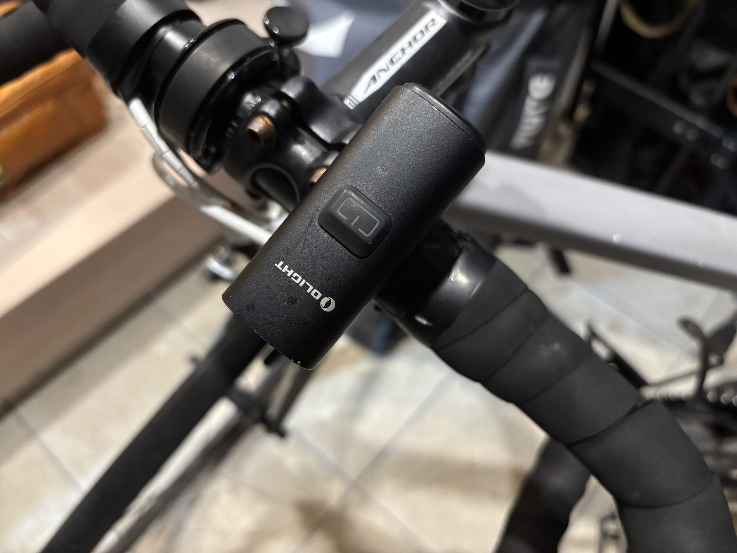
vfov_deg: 53.1
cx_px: 368
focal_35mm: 26
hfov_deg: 67.3
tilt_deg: -54.0
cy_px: 276
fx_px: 554
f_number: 1.6
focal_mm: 5.96
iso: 640
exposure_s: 1/40
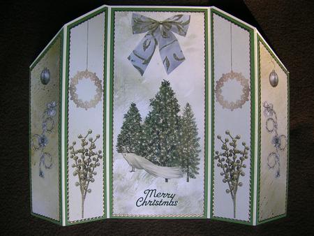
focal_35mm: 35
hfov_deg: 52.6
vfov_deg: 40.7
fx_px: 318
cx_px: 157
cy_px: 118
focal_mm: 5.4
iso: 50
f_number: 2.8
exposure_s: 1/99.7
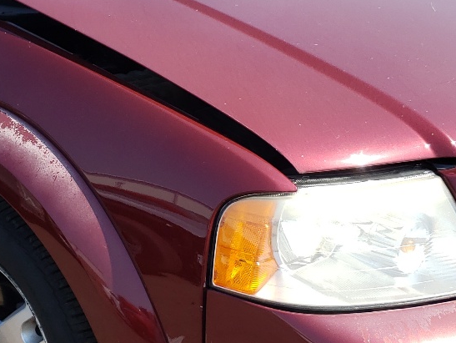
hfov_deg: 25.5
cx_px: 138
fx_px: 1002
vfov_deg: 19.4
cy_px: 174
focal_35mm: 76
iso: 50
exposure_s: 1/1667
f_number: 1.5
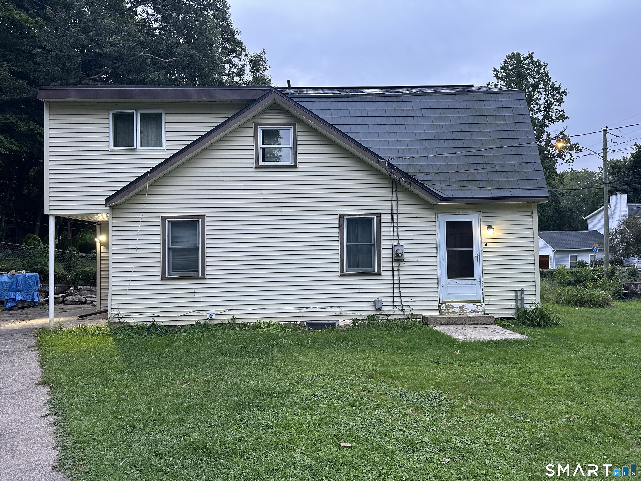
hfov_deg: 71.6
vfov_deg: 56.8
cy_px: 240
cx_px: 320
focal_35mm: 24
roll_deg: +0.7
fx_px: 444
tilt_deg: +2.0
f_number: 1.78
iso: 160
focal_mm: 6.86
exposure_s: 1/60
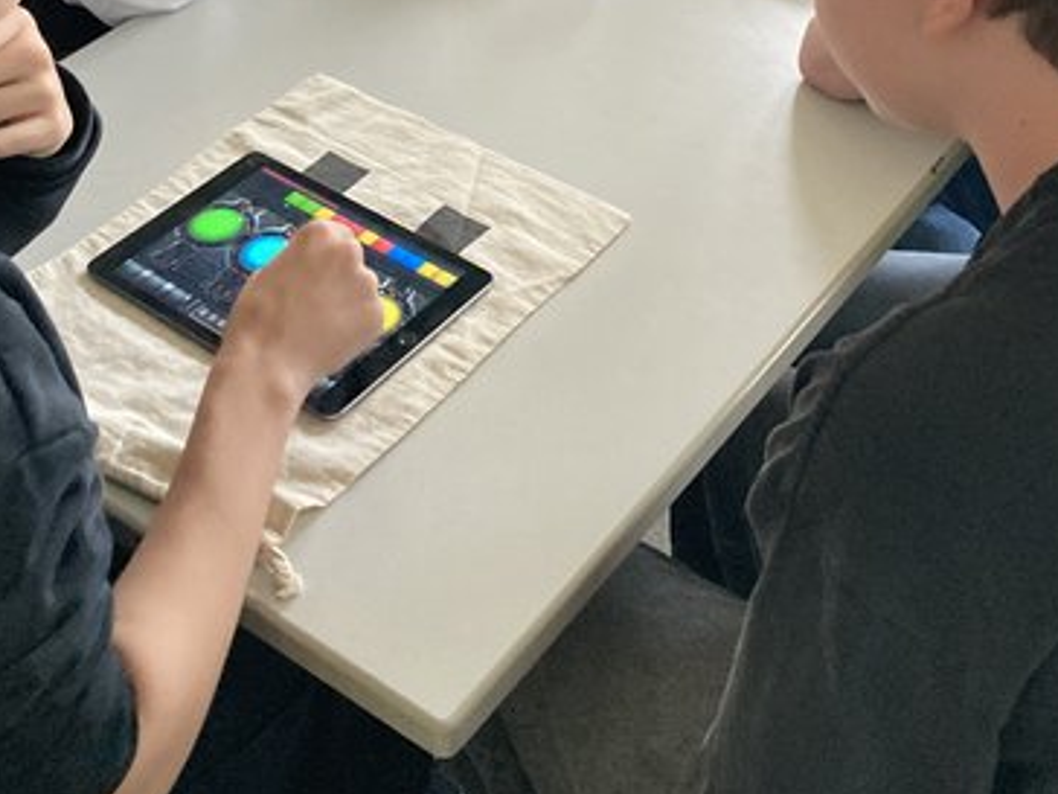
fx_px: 1803
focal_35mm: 59
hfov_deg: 32.7
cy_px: -29
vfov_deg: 23.6
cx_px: 494
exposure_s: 1/52
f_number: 1.8
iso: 320
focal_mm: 3.99
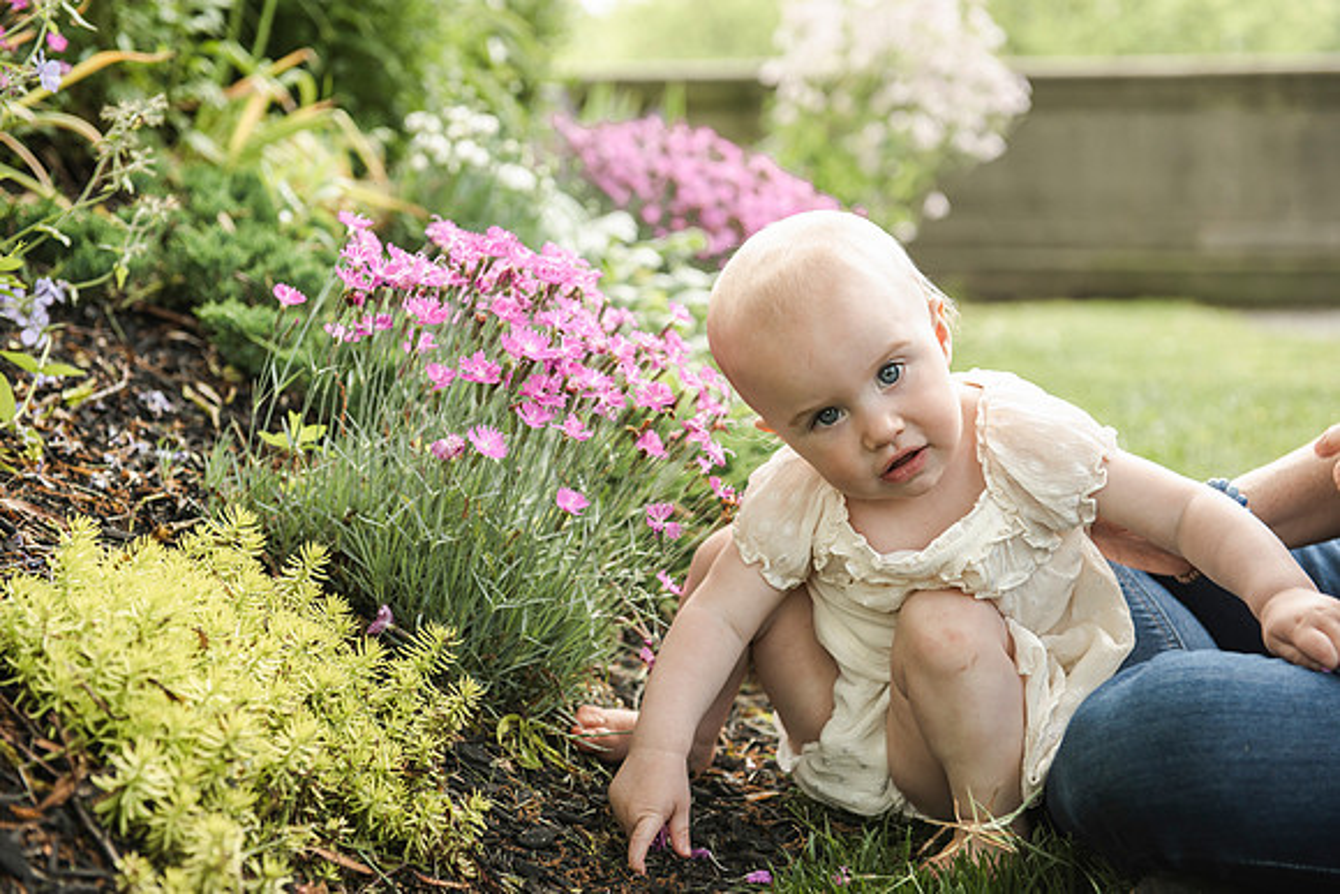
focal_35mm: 60
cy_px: 447
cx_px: 670
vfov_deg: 22.6
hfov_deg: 33.4
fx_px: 2234
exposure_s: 1/500
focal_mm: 60
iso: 640
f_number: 3.5
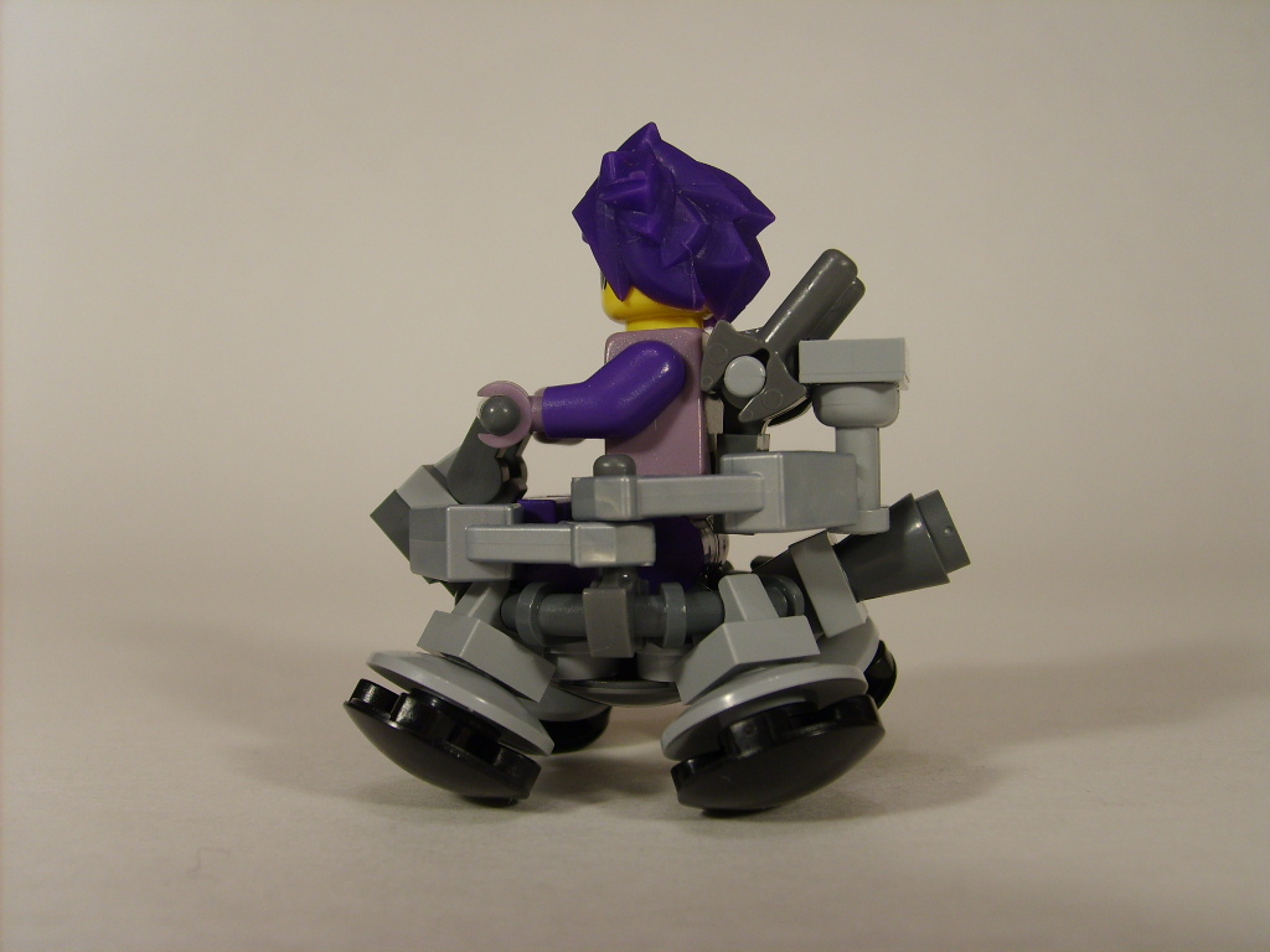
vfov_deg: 40.7
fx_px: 1284
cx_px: 635
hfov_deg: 52.6
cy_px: 476
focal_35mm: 35
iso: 50
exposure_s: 1/45
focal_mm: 5.8
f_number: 2.8
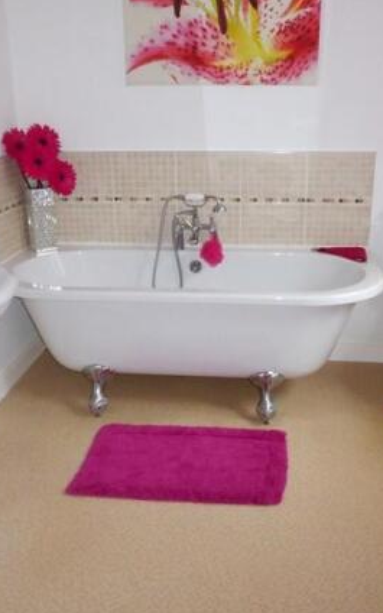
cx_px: 220
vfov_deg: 55.3
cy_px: 312
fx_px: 585
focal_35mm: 35
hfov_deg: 36.2
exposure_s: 1/60
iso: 800
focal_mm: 4.3
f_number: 8
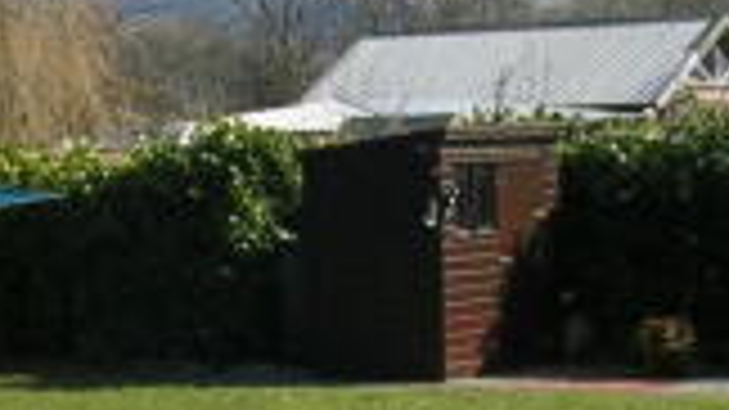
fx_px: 2879
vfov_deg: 8.1
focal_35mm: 149
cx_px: 137
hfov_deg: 14.3
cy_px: 376
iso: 50
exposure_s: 1/196
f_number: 5.6
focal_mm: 5.8
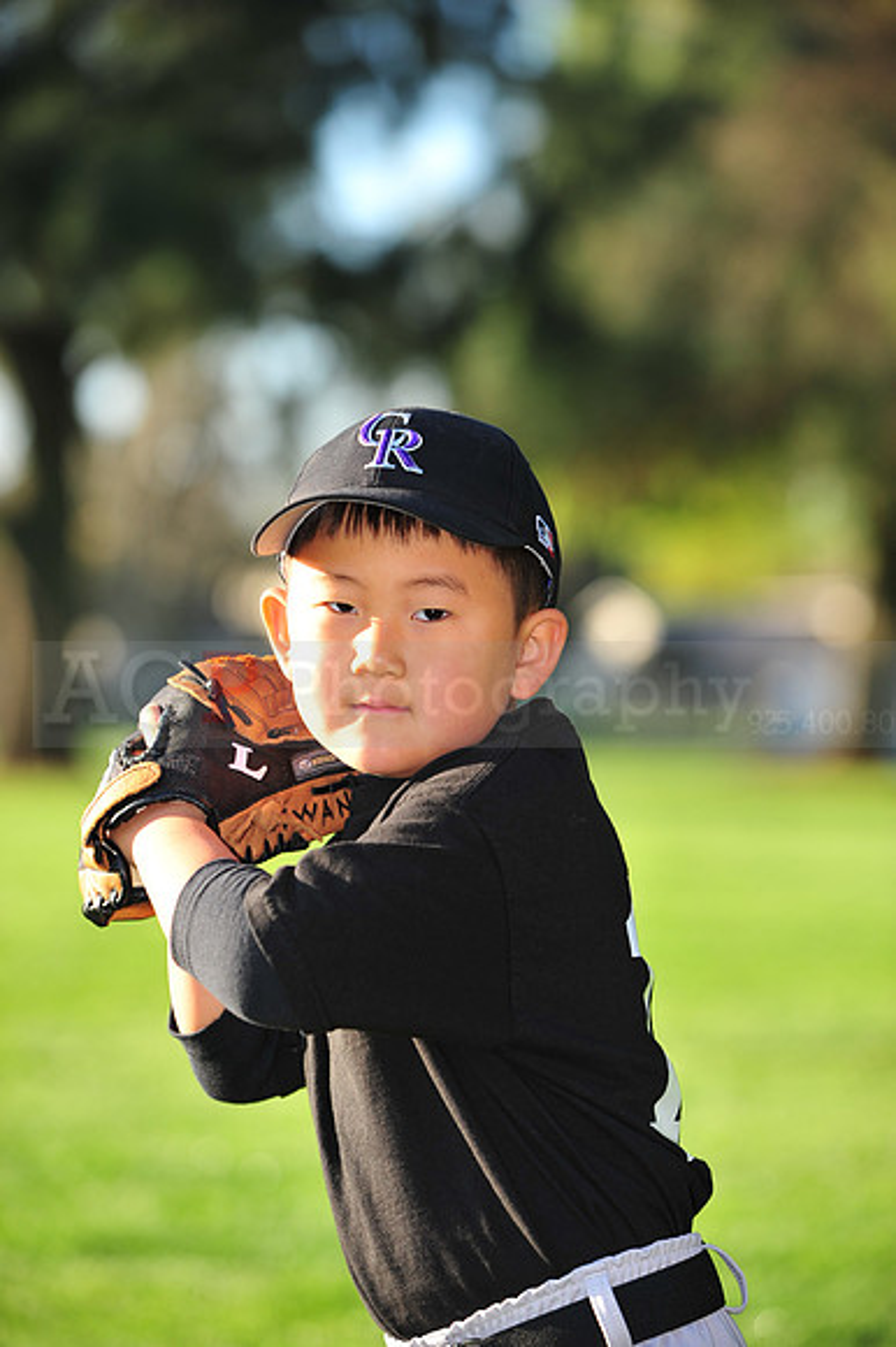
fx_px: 5419
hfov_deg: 9.5
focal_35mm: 145
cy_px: 674
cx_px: 448
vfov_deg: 14.2
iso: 200
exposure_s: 1/400
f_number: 4.5
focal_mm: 145
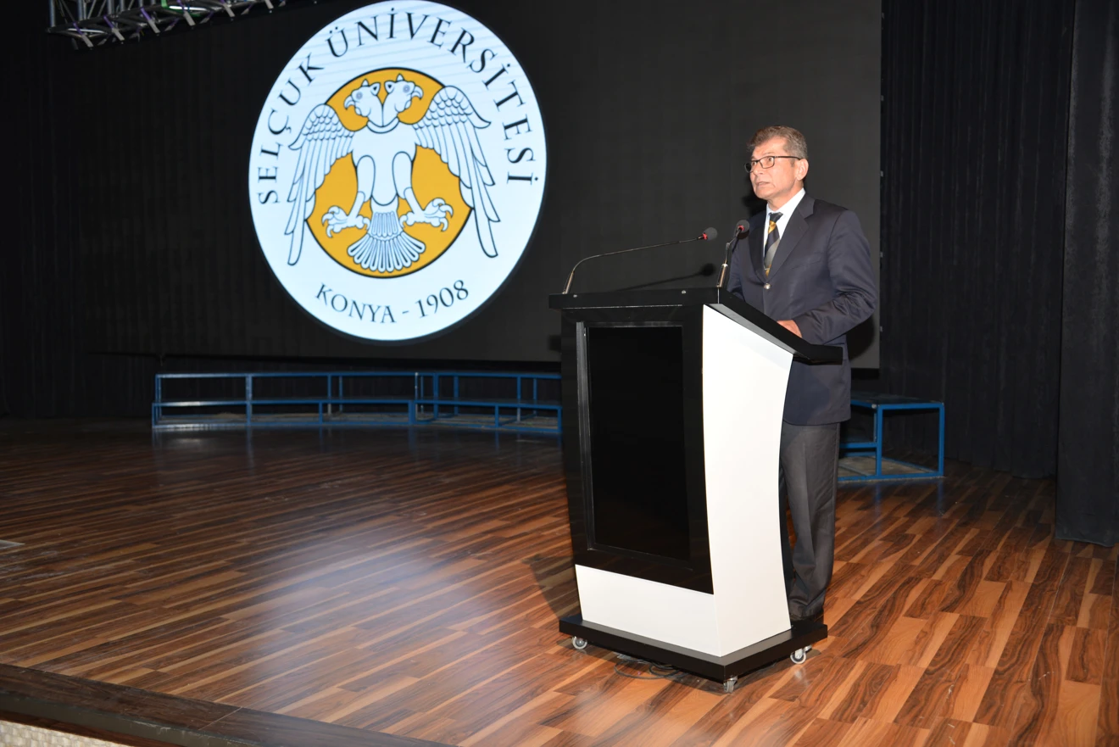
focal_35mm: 35
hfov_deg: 54.4
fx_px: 1088
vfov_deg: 37.9
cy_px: 374
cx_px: 560
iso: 400
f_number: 4
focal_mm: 35
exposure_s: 1/60
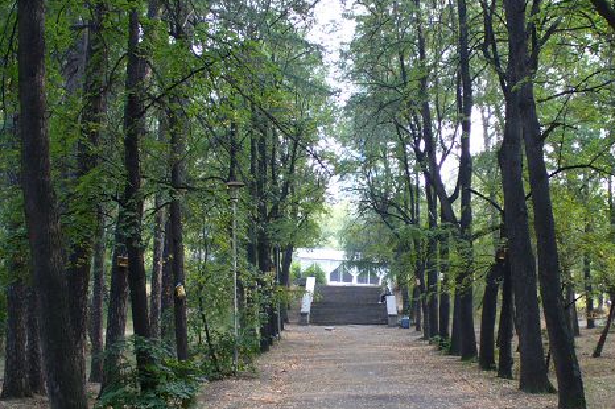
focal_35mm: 62
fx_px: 1058
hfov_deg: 32.3
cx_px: 366
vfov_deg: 21.9
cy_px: 236
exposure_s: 1/60
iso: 100
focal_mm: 6.1
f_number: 2.8
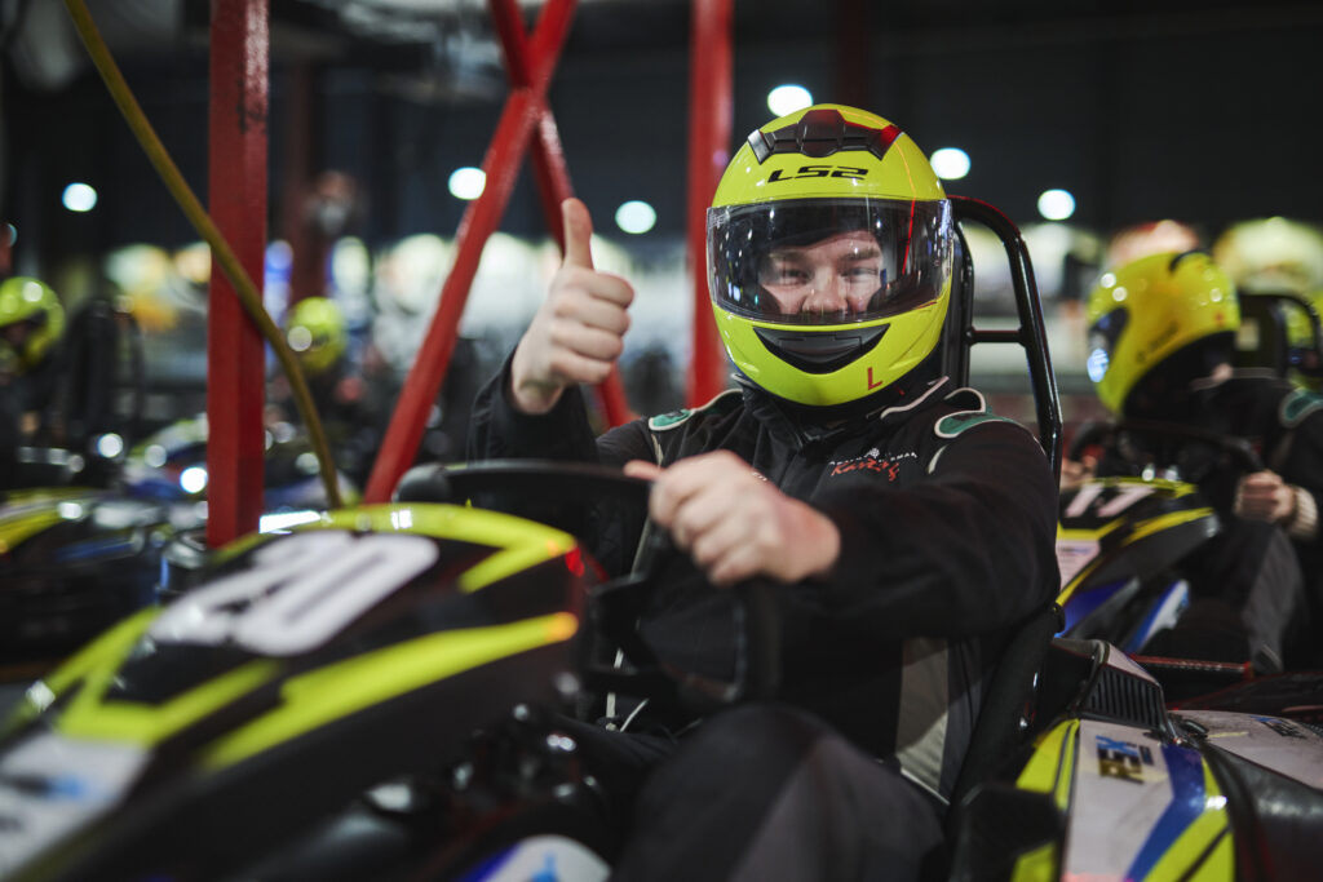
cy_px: 441
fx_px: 1838
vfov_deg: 27.0
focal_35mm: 50
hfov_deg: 39.6
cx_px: 662
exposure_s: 1/200
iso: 640
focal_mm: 50
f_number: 1.4
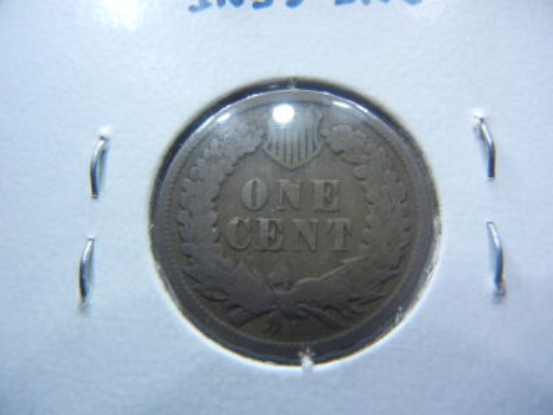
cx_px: 276
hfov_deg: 60.0
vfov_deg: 46.8
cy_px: 208
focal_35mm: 30
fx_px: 479
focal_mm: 5.4
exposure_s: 1/196
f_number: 3.5
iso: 160
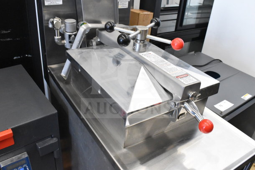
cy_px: 85
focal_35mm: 33
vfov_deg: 40.0
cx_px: 128
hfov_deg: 57.2
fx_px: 234
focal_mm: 22
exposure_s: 1/160
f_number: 7.1
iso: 6400
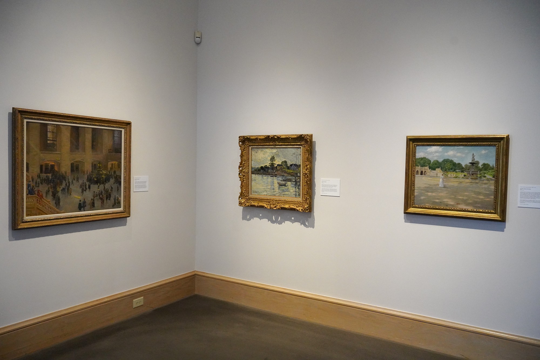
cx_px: 270
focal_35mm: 28
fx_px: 420
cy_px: 180
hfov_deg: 65.5
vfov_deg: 46.4
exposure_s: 1/100
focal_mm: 28
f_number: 5.6
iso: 8000
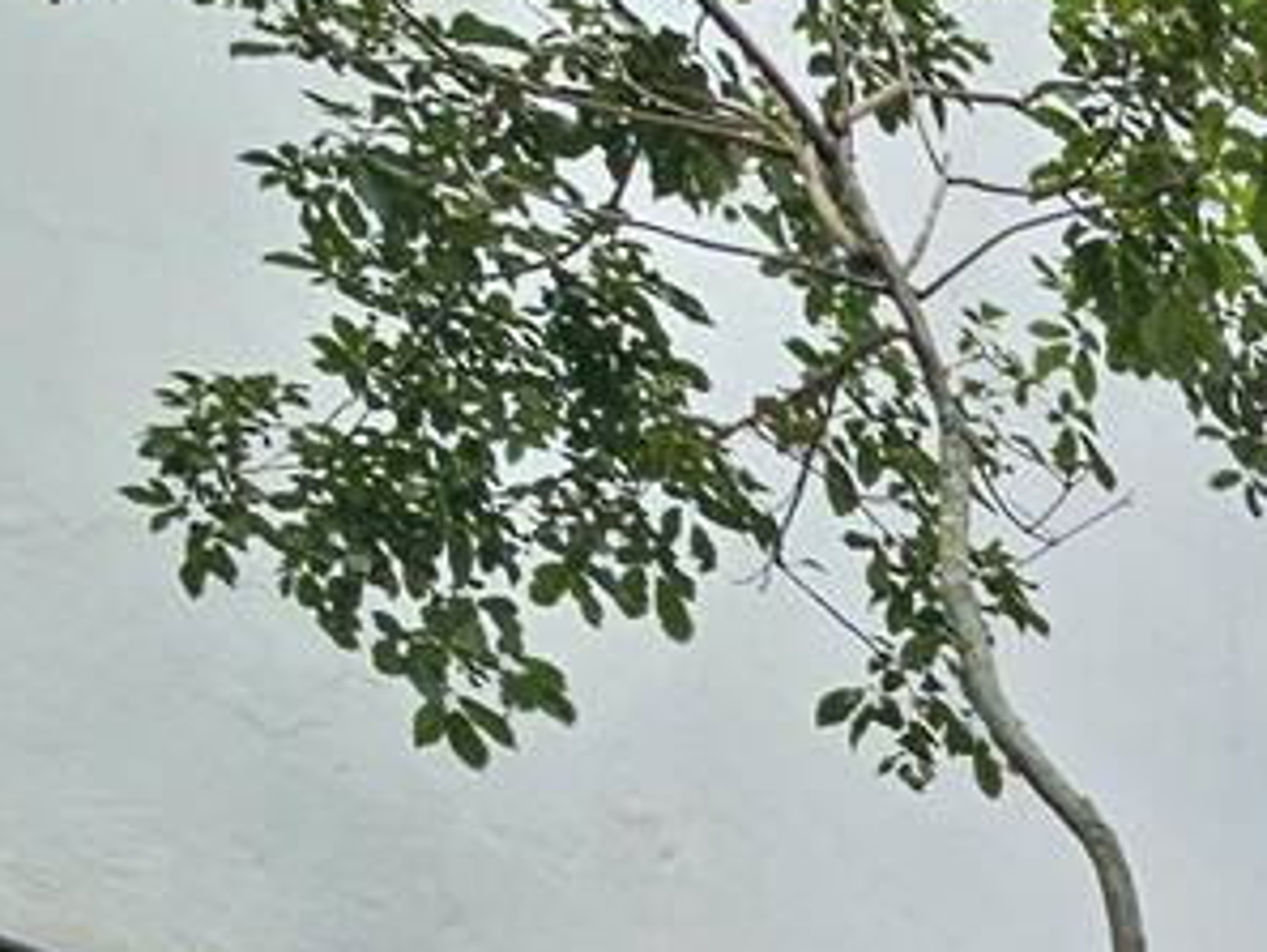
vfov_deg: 15.2
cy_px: 2207
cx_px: 2619
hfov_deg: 18.2
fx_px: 2307
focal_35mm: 63
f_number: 2.2
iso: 50
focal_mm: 2.2
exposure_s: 1/1000
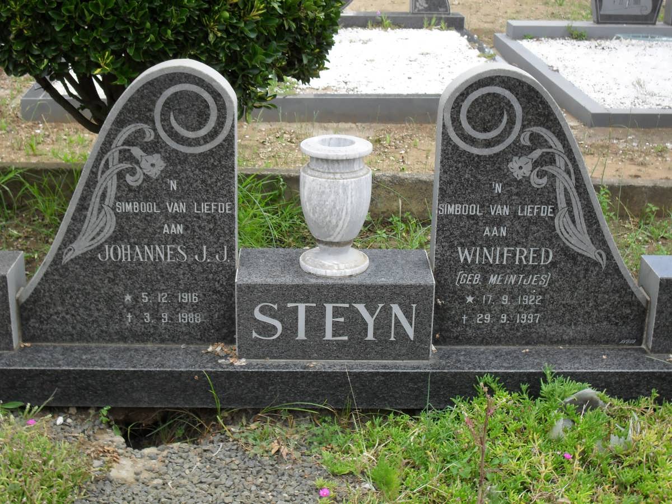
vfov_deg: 25.7
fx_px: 1107
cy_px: 252
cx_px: 336
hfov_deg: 33.8
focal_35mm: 57
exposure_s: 1/180
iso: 100
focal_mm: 10.1
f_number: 4.3
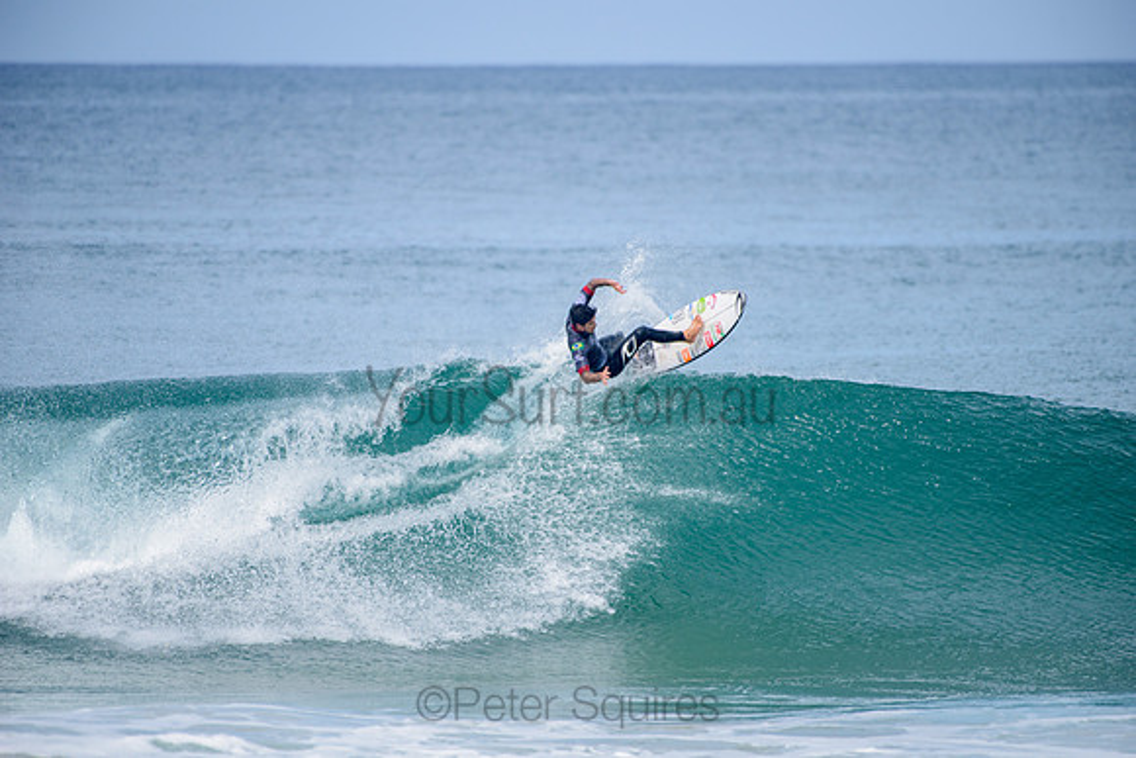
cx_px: 568
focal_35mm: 500
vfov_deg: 2.8
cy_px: 379
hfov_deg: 4.1
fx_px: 15781
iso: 250
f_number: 5.6
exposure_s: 1/2000
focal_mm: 500
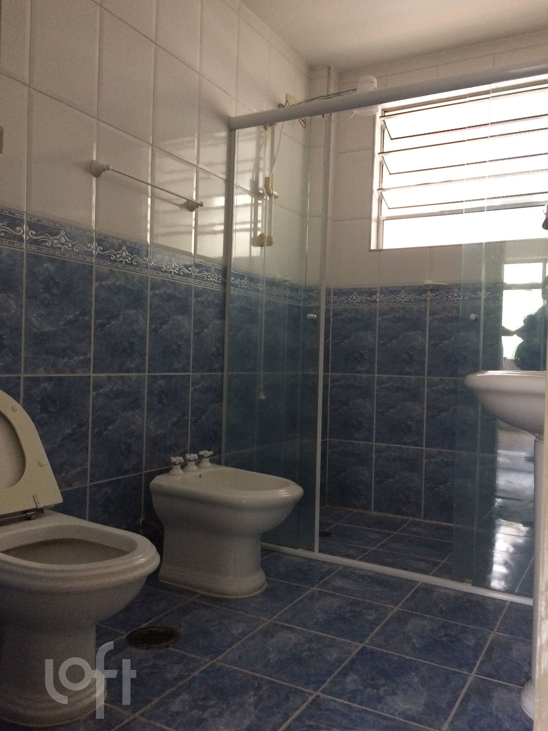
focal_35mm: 29
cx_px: 274
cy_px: 366
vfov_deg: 61.7
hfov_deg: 48.2
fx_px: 612
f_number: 2.2
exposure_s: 1/30
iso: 250
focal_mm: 4.15
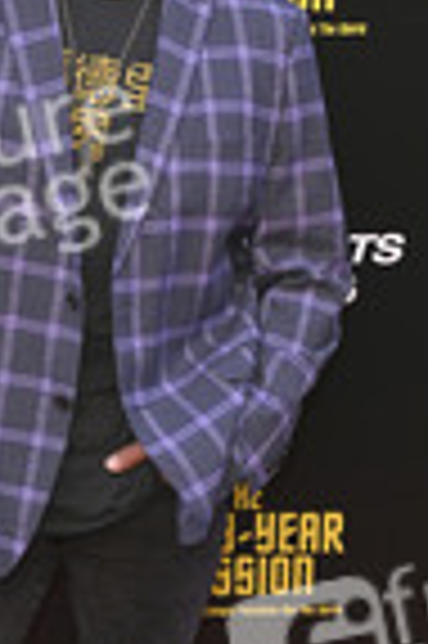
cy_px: 419
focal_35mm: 98
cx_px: 50
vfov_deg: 20.8
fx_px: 1752
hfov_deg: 13.8
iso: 400
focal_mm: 35
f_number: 7.1
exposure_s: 1/250
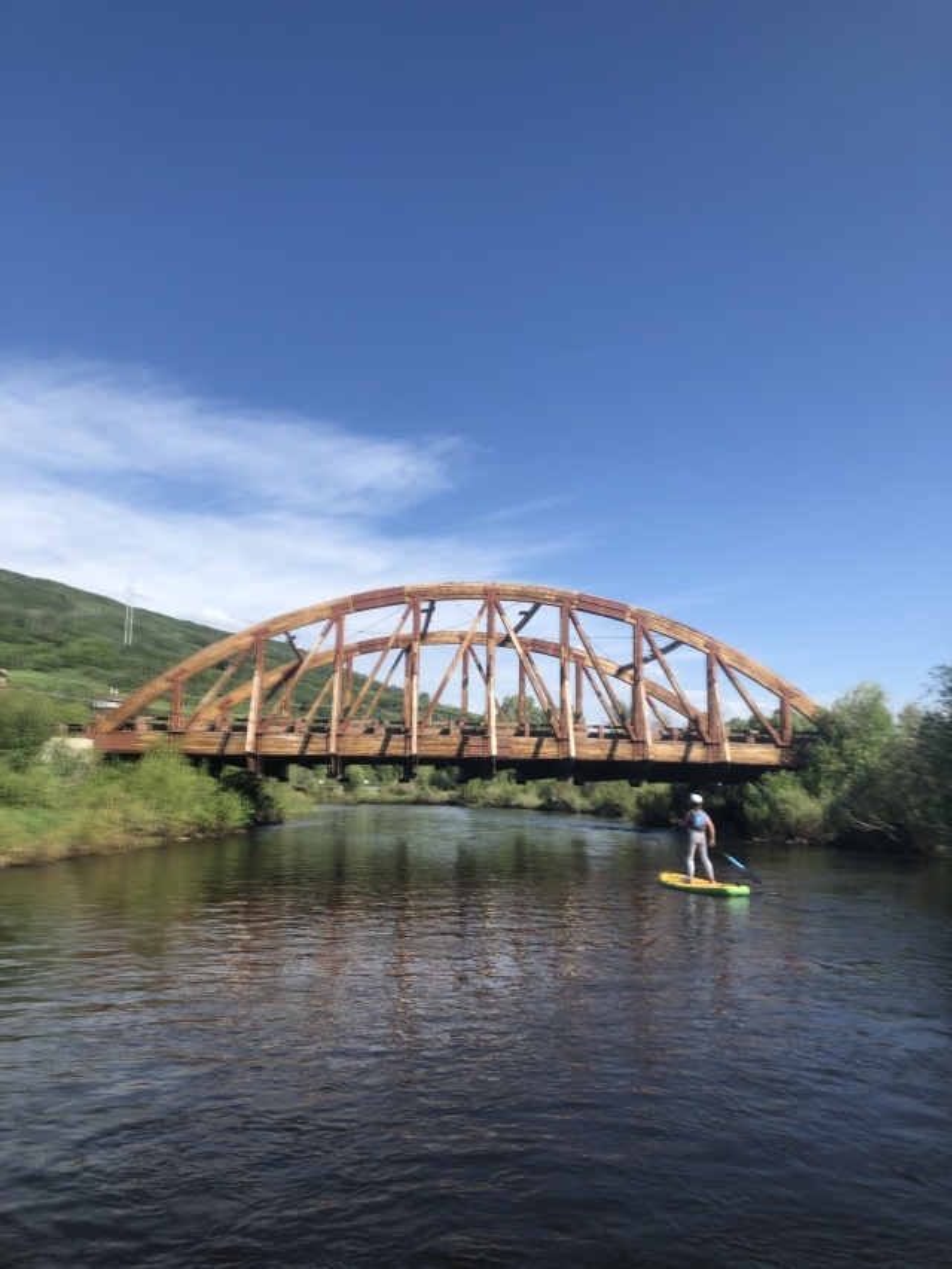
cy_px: 634
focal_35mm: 28
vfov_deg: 63.4
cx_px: 476
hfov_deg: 49.8
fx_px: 1026
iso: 20
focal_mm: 3.99
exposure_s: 1/1453
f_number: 1.8
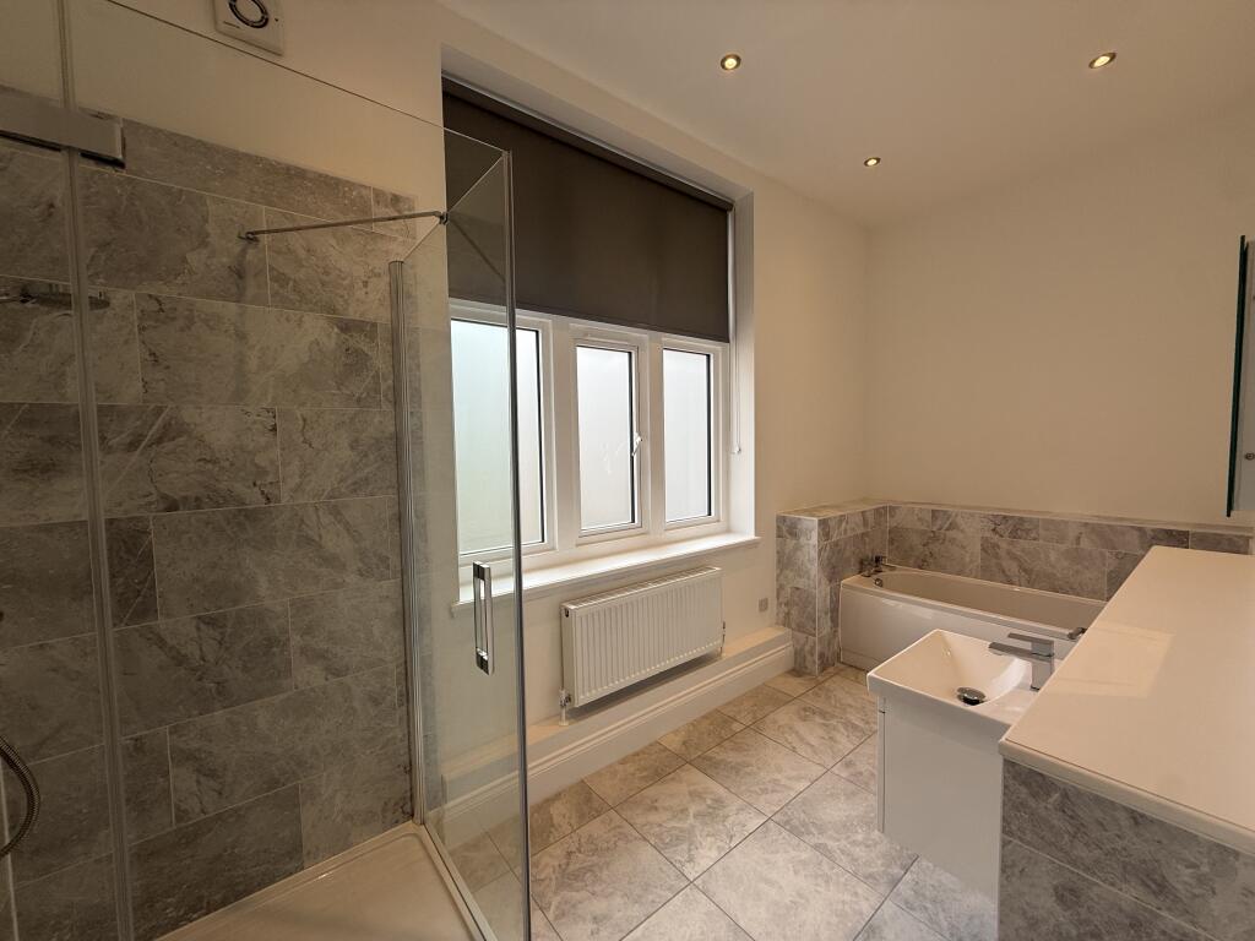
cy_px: 470
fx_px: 508
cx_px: 628
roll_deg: +1.4
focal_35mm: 14
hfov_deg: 102.1
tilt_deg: -3.8
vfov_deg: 85.7
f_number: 2.2
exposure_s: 1/177
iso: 50
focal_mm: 2.22
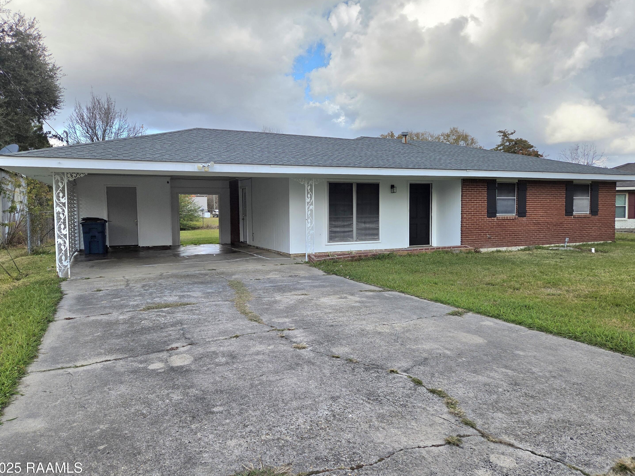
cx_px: 310
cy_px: 242
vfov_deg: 56.8
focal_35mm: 24
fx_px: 440
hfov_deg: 71.6
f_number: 1.8
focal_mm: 5.4
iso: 80
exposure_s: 1/5000
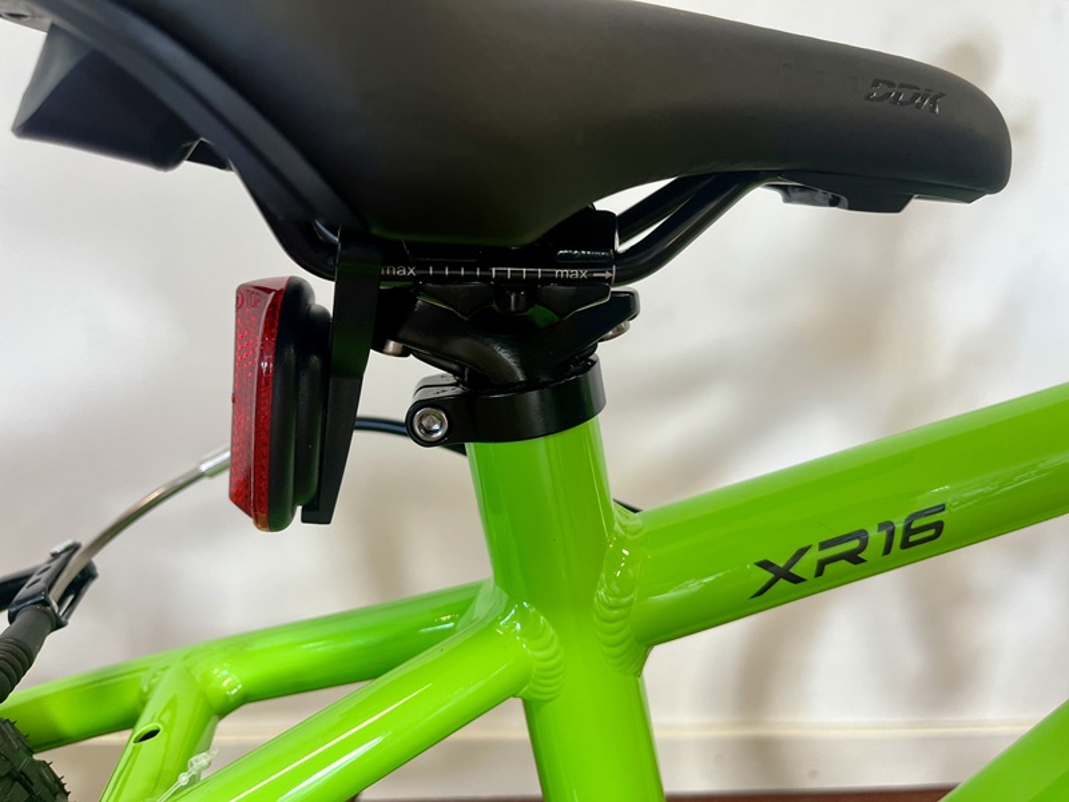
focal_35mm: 26
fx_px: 803
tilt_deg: -14.5
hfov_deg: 67.3
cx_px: 534
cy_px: 401
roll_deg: -7.3
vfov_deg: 53.1
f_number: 1.6
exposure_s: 1/100
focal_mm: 5.1
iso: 125
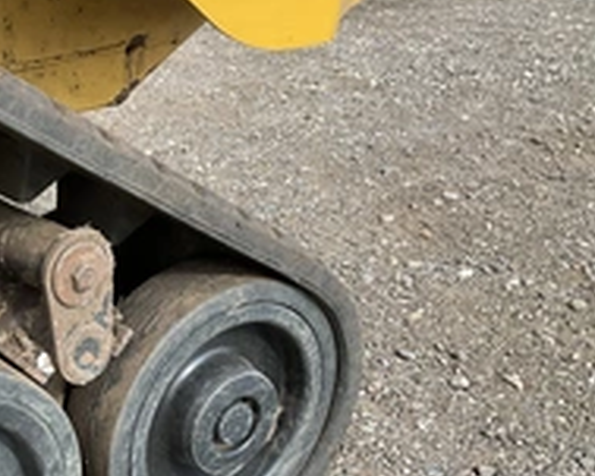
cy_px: 325
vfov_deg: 25.2
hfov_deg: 29.6
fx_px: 1056
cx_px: 19
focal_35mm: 60
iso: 25
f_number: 1.8
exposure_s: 1/432
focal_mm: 3
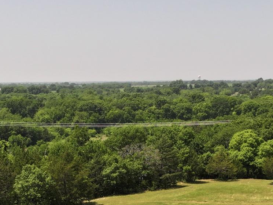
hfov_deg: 29.3
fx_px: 520
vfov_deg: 20.2
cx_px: 167
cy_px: 275
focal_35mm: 66
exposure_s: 1/1600
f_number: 2.8
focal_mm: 12.29
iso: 100
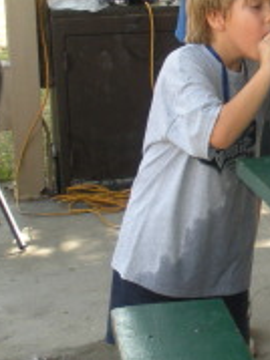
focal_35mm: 129
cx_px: 455
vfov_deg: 15.3
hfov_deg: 10.9
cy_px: 111
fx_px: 1343
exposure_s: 1/127
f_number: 3.5
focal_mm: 6.3
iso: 88
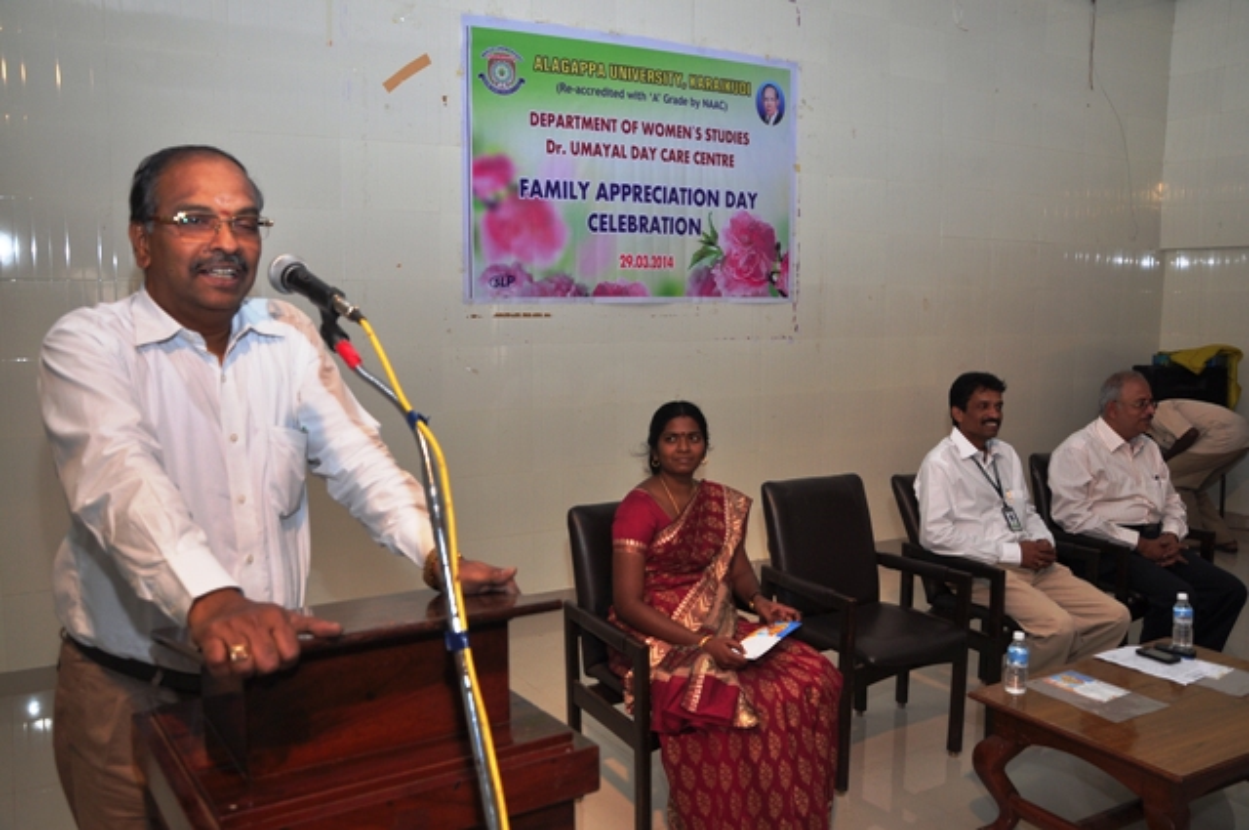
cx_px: 624
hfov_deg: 59.6
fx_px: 1091
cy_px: 415
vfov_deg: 41.6
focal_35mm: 32
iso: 250
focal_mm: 21
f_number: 5.6
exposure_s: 1/125
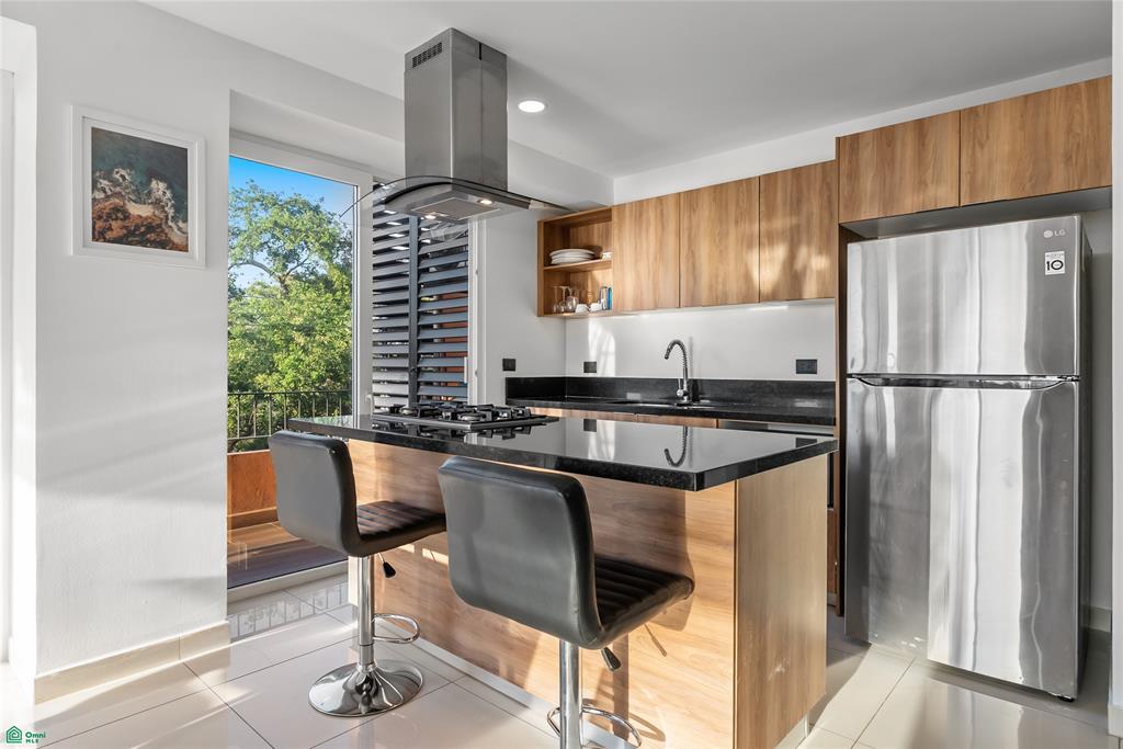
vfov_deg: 61.9
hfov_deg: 84.0
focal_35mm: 20
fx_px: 624
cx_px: 562
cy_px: 374
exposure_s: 1/30
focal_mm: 20
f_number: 9
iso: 500
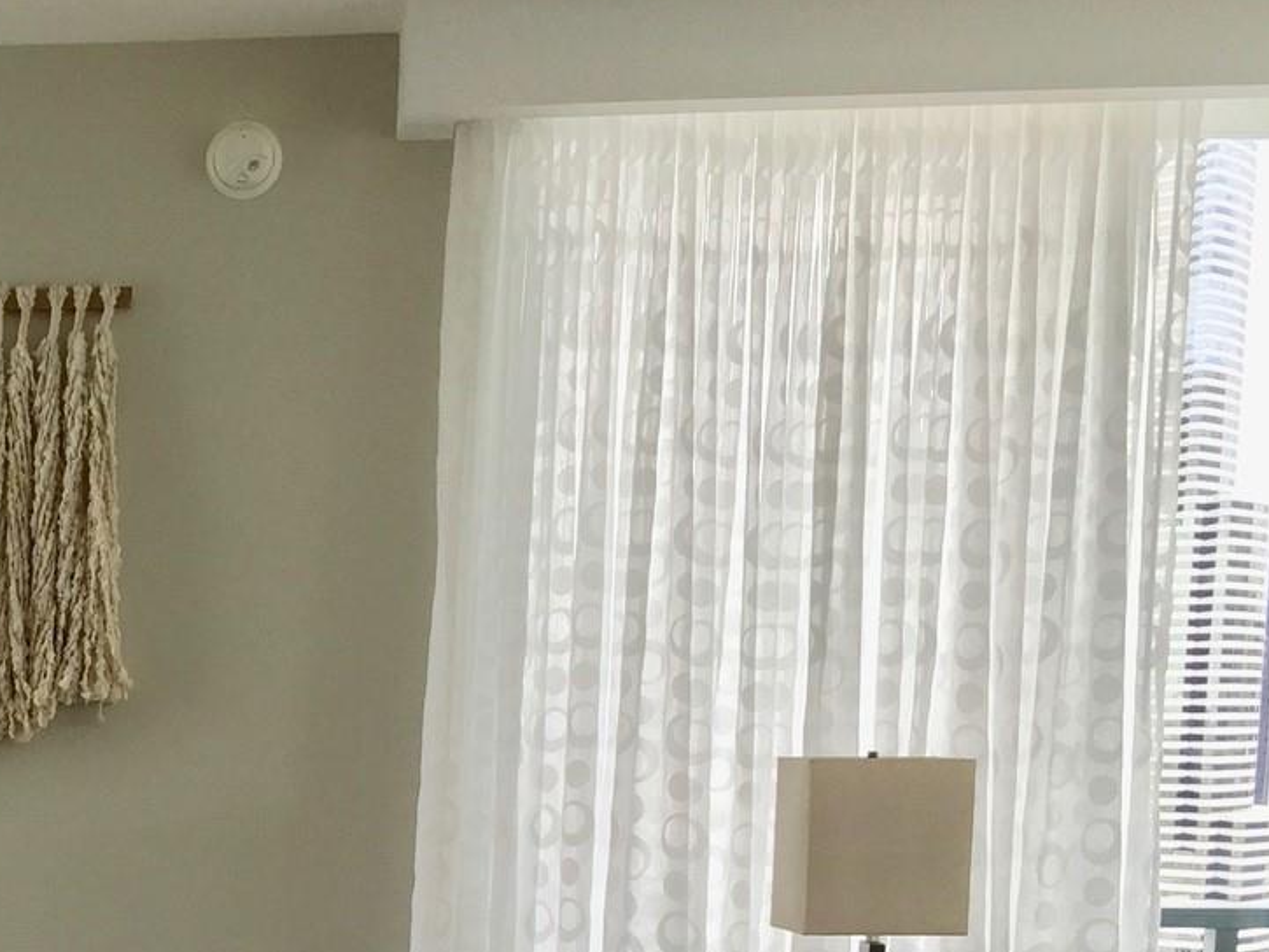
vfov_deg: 21.9
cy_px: 1006
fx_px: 2347
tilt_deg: -7.3
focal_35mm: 64
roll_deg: -0.9
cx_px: -54
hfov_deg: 28.1
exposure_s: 1/120
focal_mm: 4.15
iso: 50
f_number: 2.2
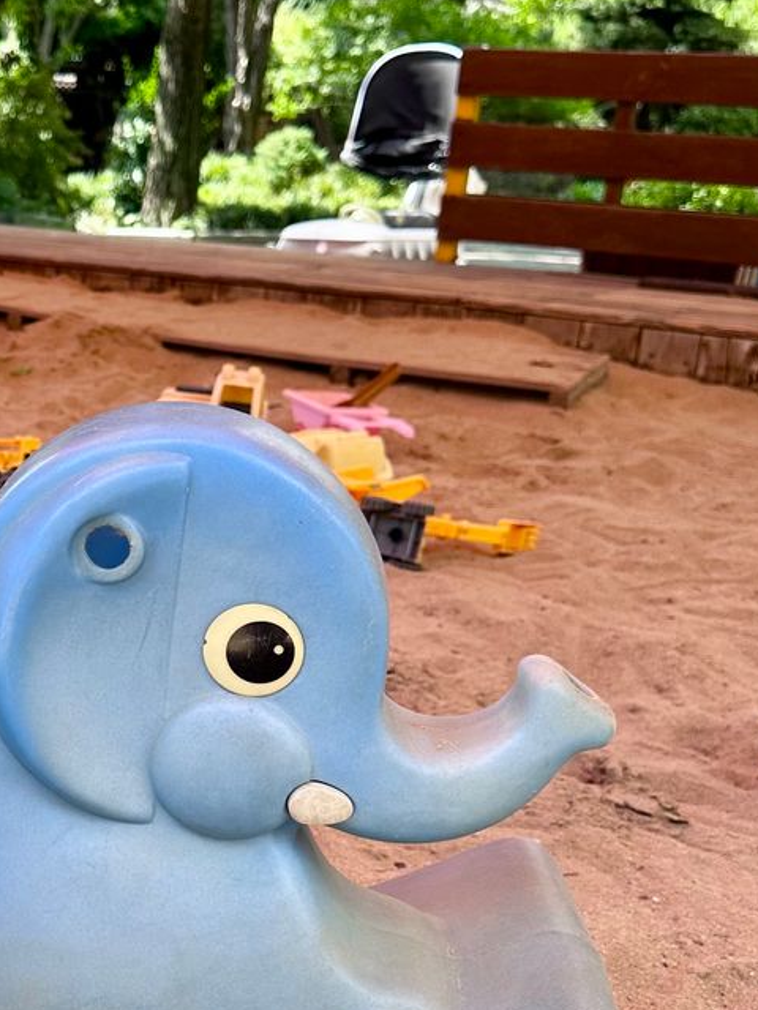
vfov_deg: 35.4
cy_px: 627
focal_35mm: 54
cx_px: -38
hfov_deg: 25.4
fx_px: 1577
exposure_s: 1/630
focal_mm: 6.86
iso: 80
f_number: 1.78
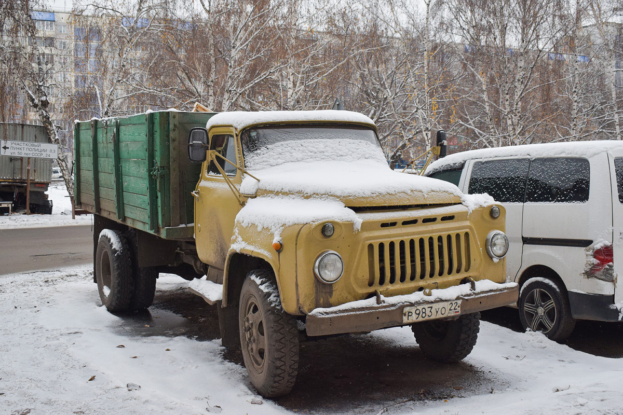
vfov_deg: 38.4
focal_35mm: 34
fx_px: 597
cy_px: 208
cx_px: 312
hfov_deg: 55.1
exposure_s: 1/800
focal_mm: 23
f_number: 5.6
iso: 800
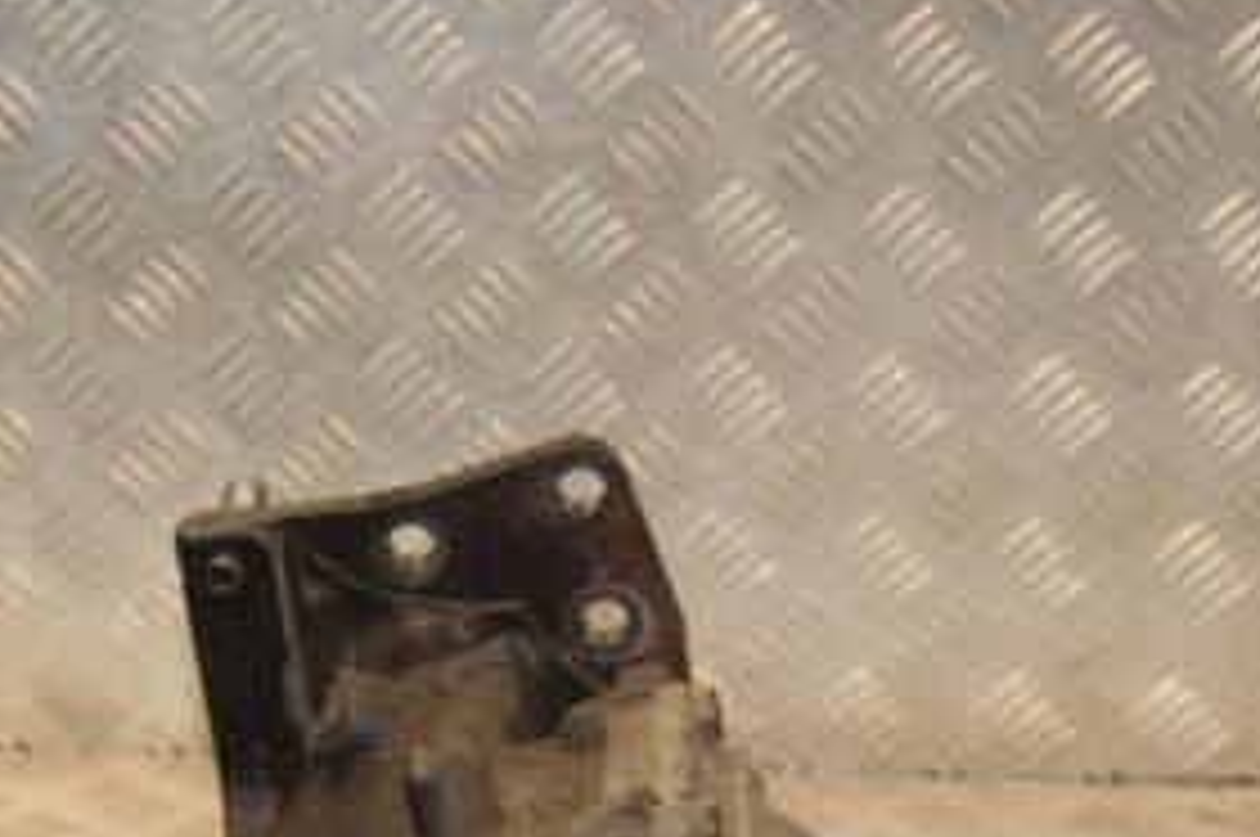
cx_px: 410
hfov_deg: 19.8
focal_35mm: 103
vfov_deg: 13.1
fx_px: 3601
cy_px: 878
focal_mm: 32
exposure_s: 1/160
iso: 800
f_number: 5
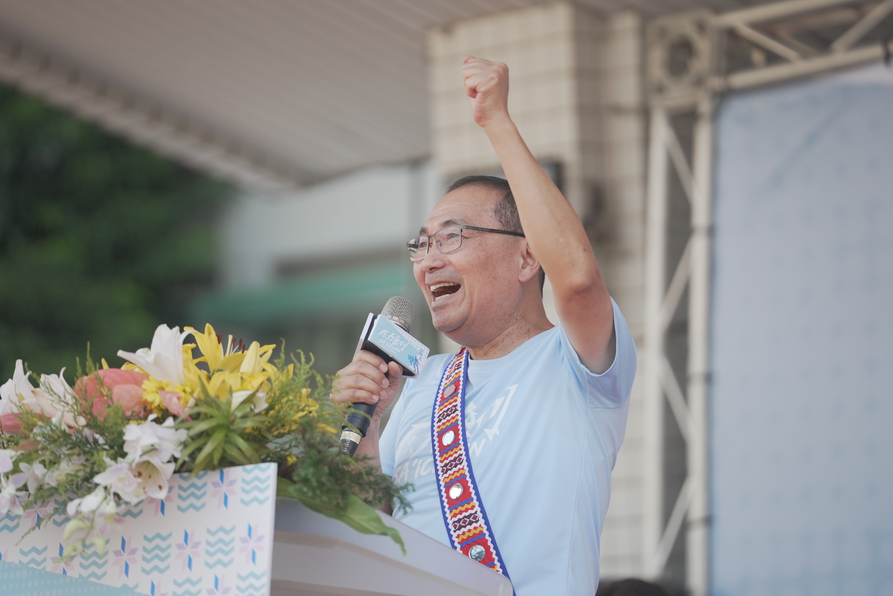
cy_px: 298
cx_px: 446
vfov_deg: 7.6
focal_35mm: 180
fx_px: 4467
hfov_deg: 11.4
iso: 800
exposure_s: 1/2000
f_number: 2.8
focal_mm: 180
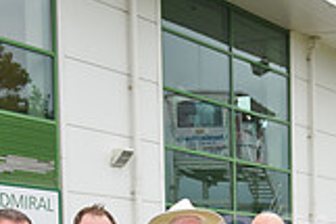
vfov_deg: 11.5
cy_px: 367
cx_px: 438
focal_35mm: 112
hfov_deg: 17.2
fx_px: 1044
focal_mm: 31
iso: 800
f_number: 5.6
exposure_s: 1/640
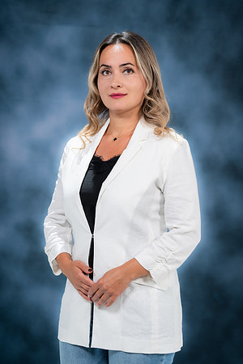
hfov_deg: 11.3
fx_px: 1225
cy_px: 182
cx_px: 122
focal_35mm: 121
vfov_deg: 16.9
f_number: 5.6
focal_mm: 121
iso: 320
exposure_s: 1/200
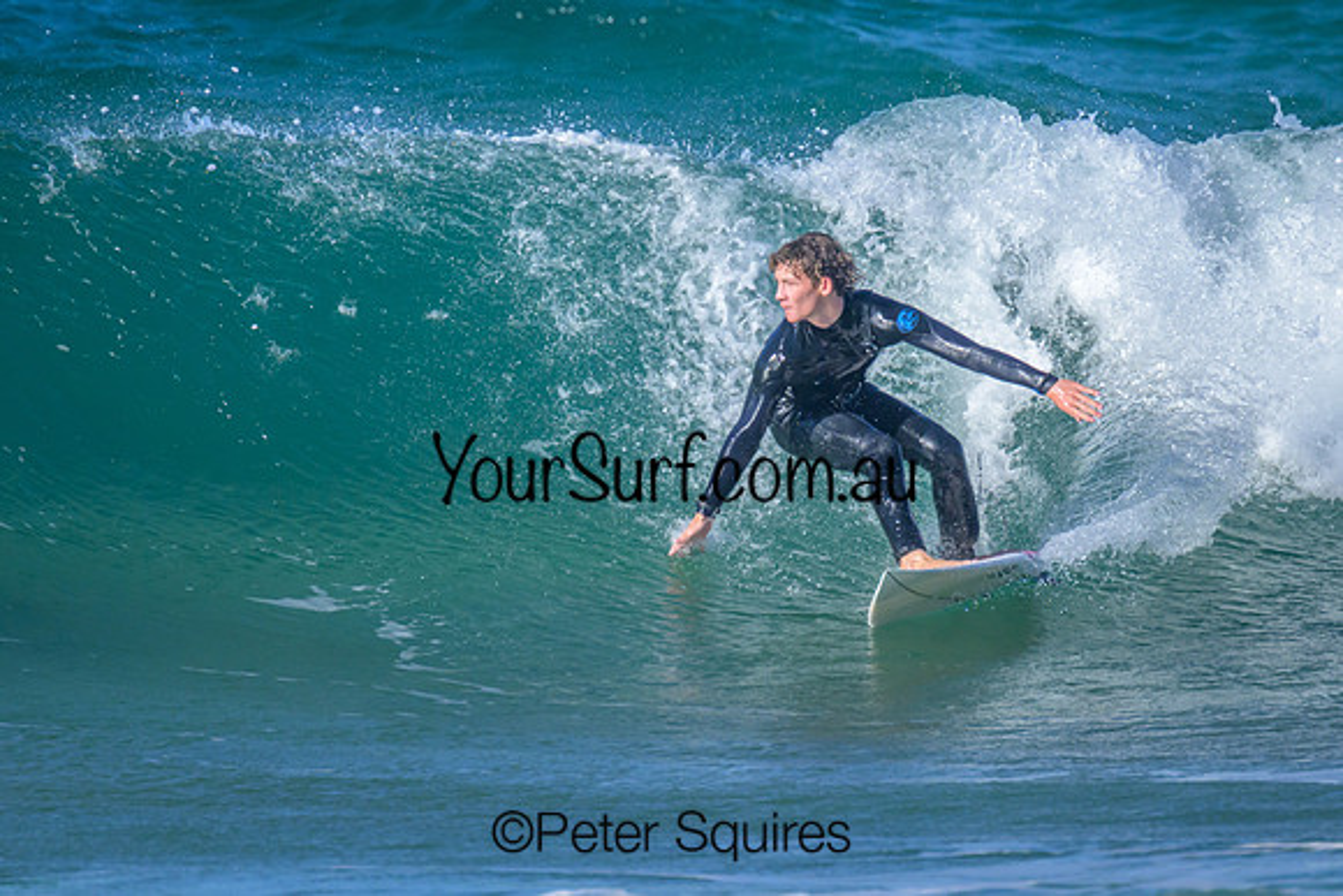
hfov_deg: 1.9
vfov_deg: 1.3
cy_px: 363
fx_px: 41046
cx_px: 629
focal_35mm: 1100
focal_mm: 800
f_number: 11
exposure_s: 1/2000
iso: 1250
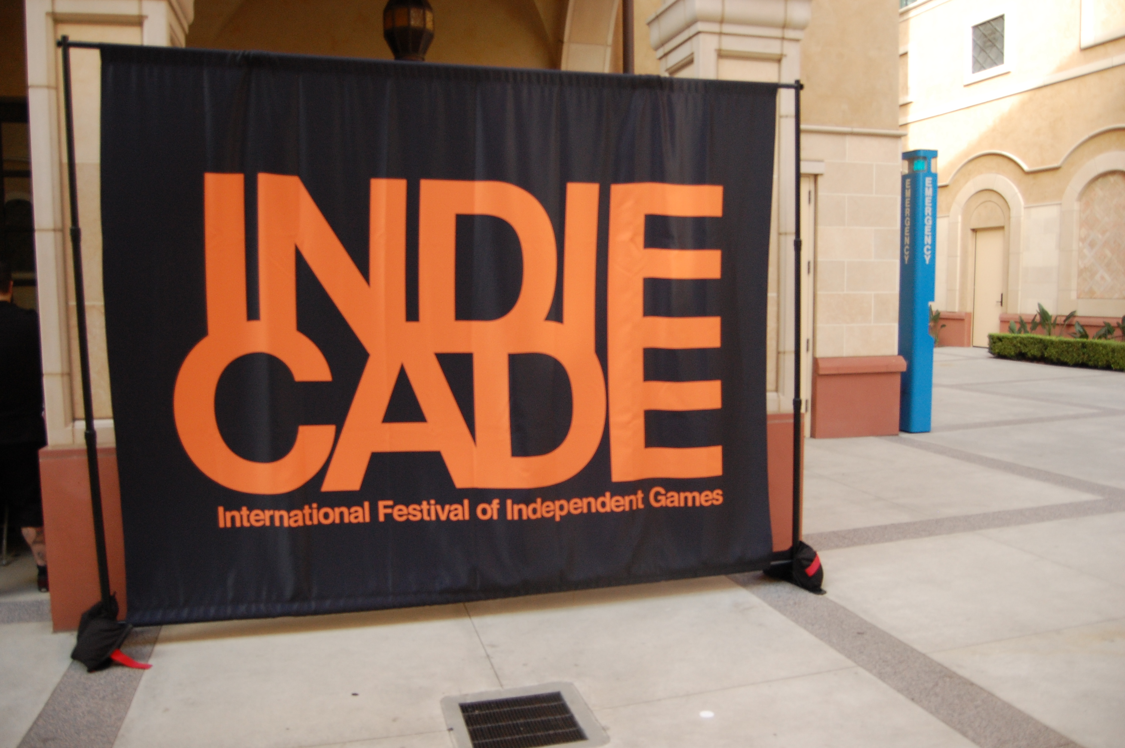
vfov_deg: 47.8
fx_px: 843
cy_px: 374
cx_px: 562
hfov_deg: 67.4
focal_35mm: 27
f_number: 3.5
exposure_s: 1/500
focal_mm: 18
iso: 640
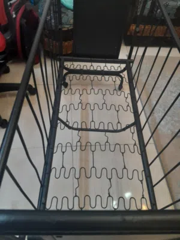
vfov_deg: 67.3
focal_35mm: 26
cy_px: 120
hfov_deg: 53.1
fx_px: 180
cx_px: 90
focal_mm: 3.98
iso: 320
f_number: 1.8
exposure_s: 1/60
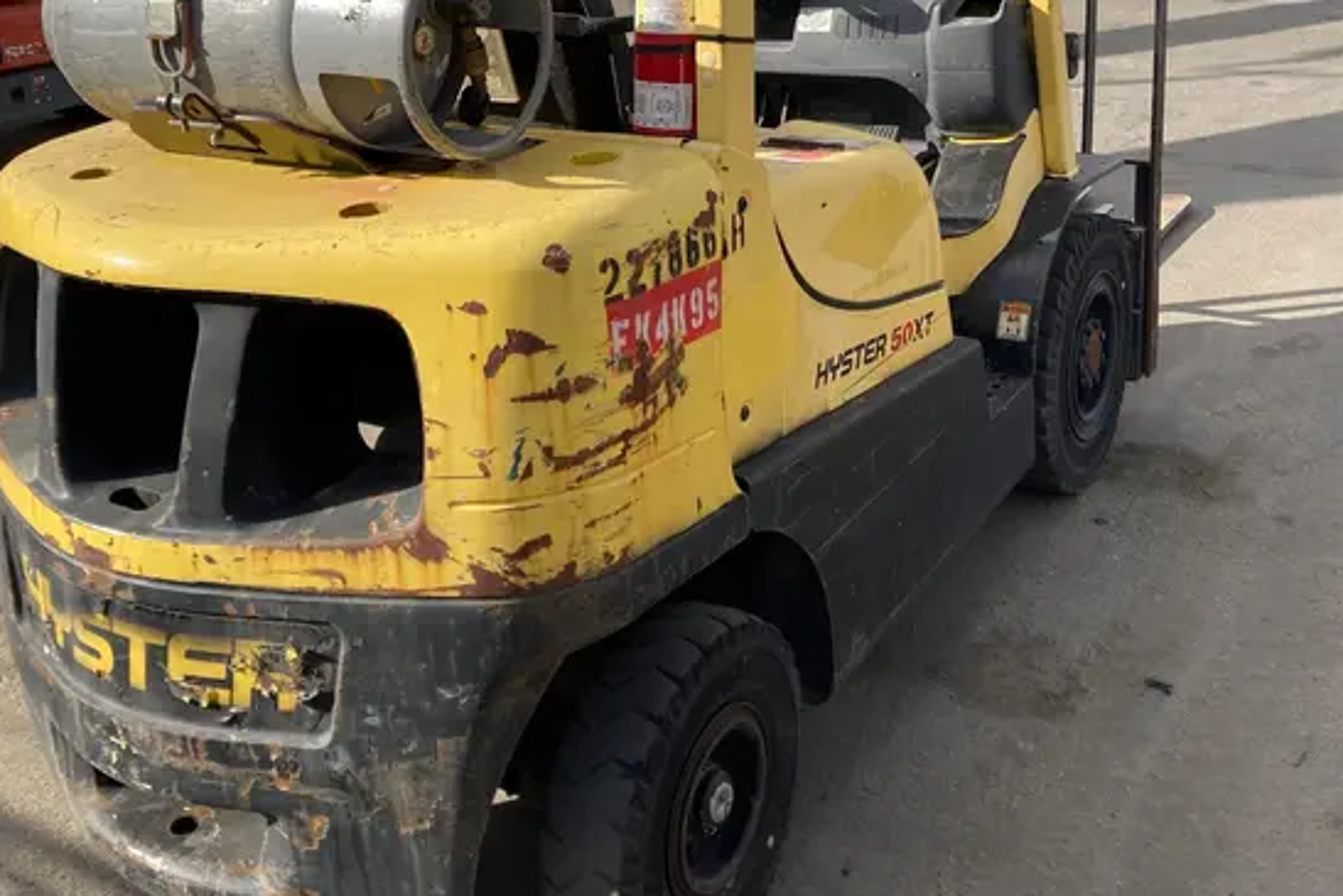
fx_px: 1455
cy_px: 168
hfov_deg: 49.5
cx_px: 670
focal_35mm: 39
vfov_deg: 33.2
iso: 20
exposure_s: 1/1429
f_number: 1.8
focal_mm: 3.99
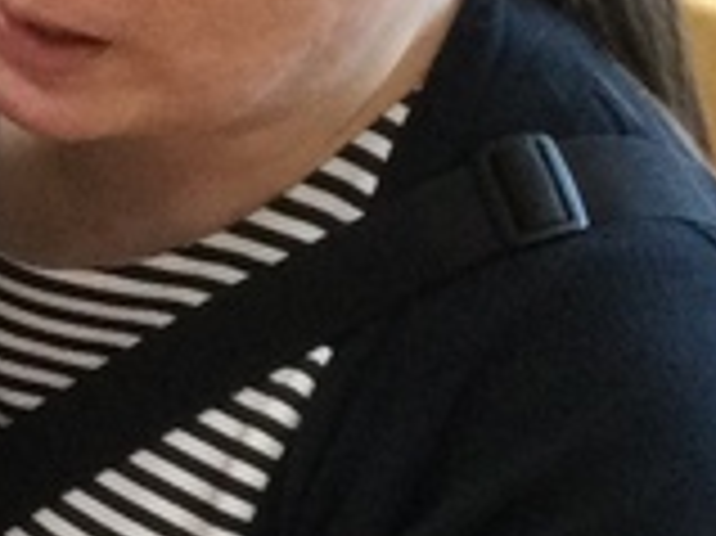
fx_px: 4299
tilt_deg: -21.2
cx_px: -1299
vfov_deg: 7.1
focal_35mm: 208
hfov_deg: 8.3
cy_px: 387
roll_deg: -3.6
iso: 100
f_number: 2.4
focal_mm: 3.3
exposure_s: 1/33
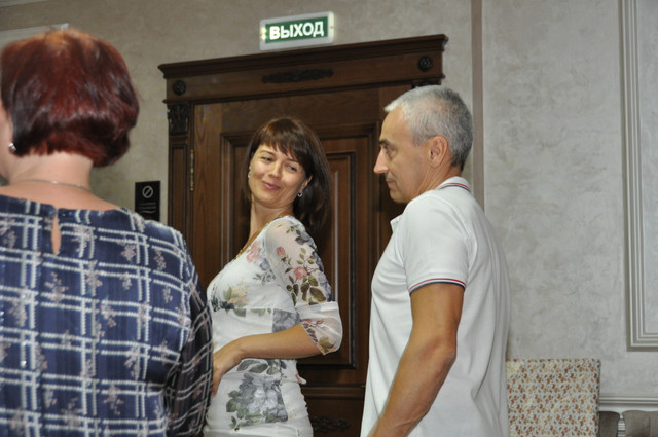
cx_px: 329
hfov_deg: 30.5
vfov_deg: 20.6
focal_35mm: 66
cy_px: 218
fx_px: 1205
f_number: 4.5
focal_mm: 44
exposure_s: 1/60
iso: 800
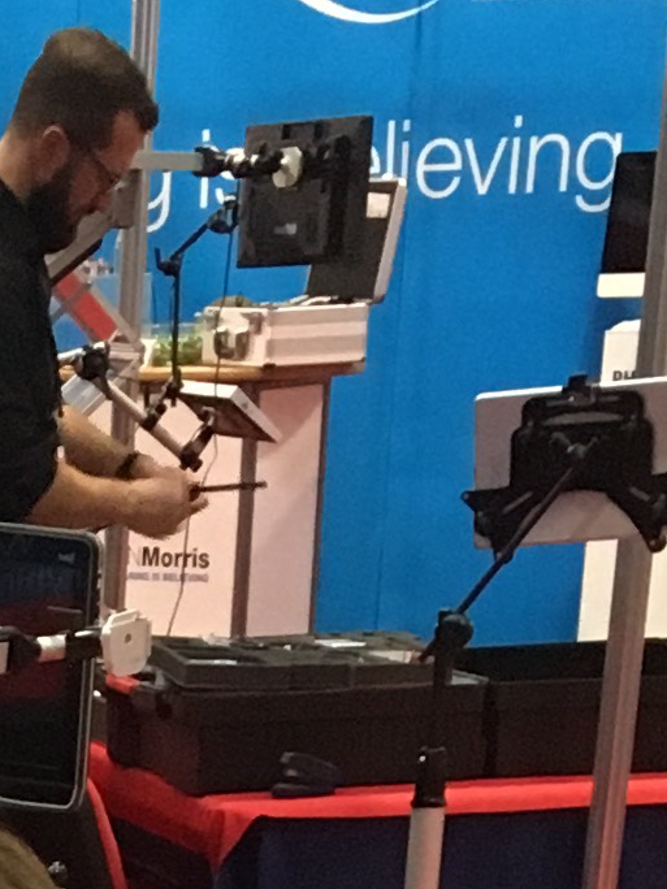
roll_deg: +2.0
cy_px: 2479
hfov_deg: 8.2
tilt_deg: -26.7
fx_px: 4393
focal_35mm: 171
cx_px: -709
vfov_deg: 9.5
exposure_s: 1/33
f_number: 2.2
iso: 200
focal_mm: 4.15
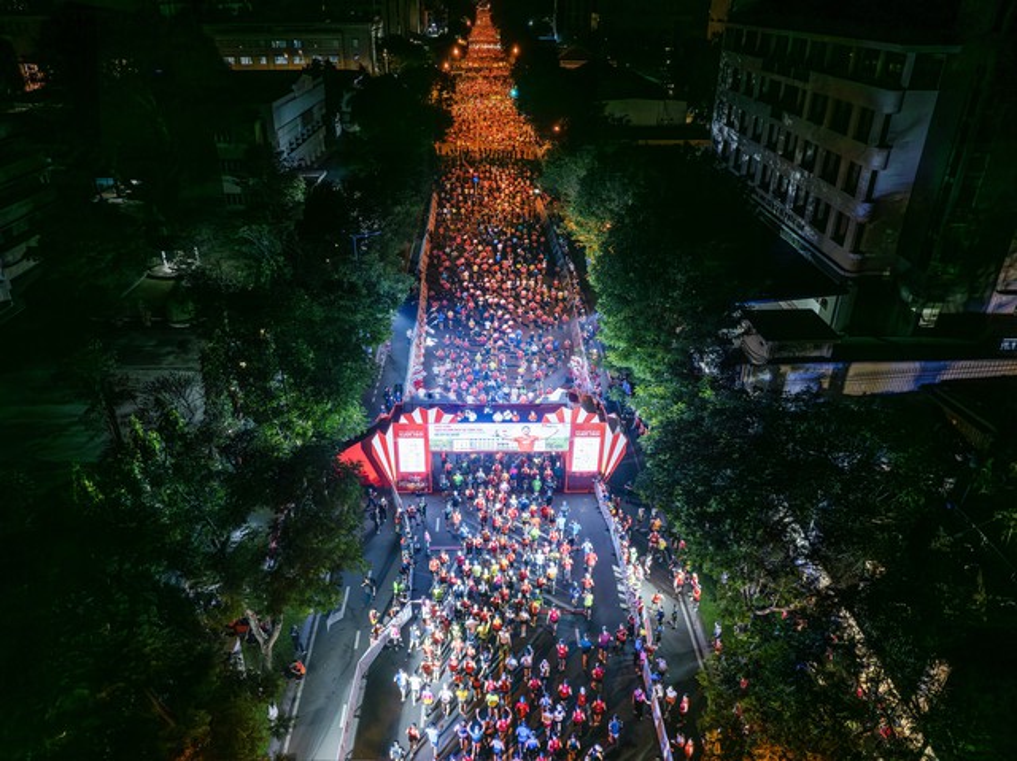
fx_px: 705
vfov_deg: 56.8
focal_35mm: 24
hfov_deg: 71.6
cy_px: 380
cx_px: 508
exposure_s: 1/40
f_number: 2.8
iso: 100
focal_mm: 12.29
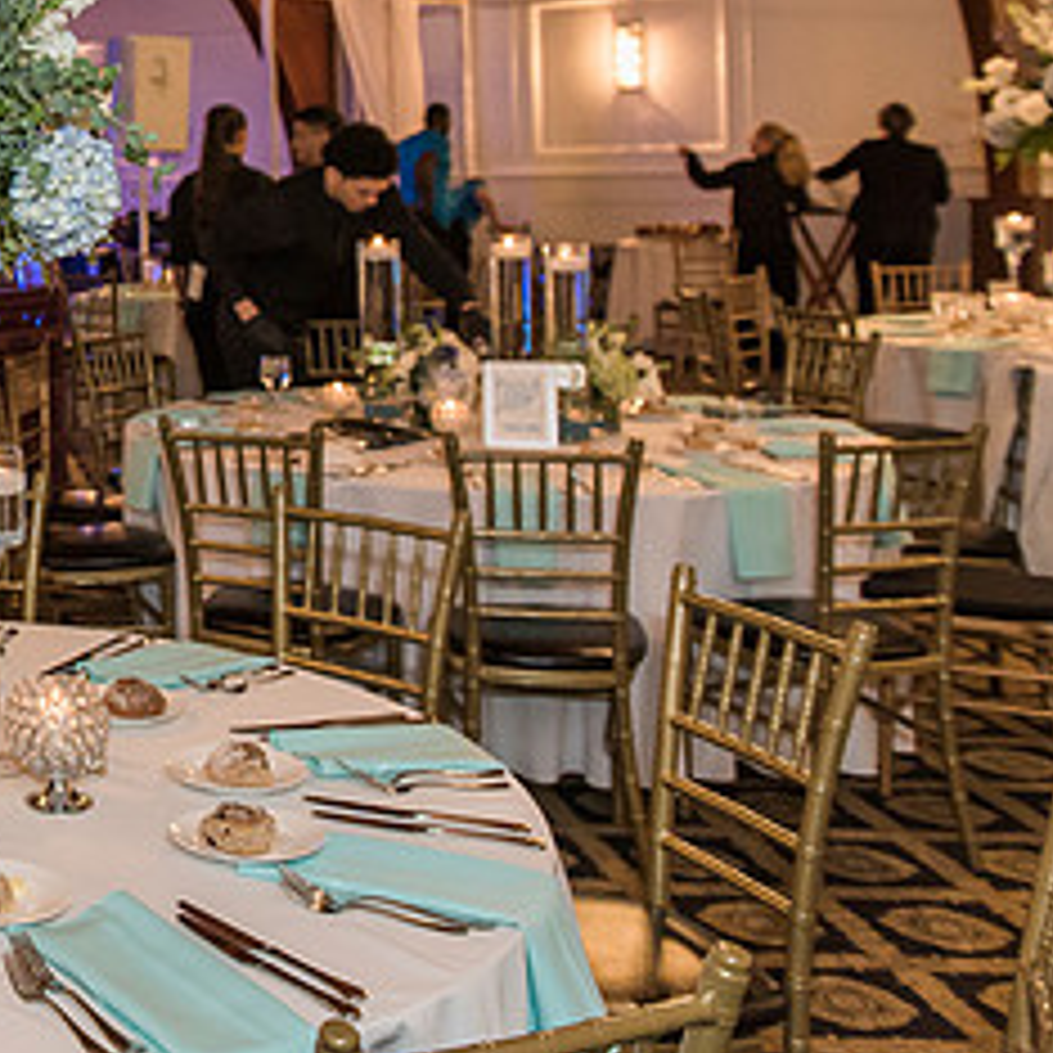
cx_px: -308
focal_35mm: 53
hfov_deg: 27.1
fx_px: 1824
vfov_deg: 31.4
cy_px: 211
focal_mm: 24
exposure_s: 1/100
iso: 1600
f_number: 3.5
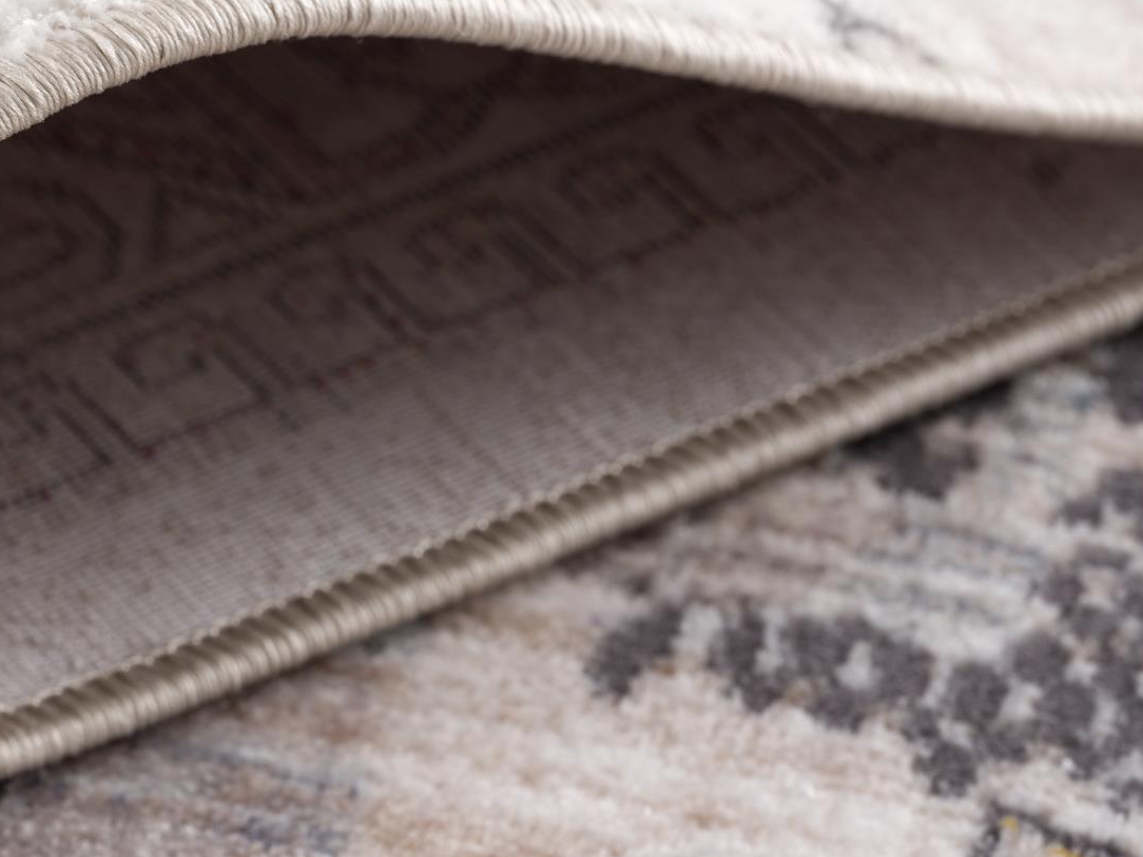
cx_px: -122
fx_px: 7231
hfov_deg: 9.0
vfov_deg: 6.8
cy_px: 167
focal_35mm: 219
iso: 100
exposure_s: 1/125
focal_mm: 120
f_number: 9
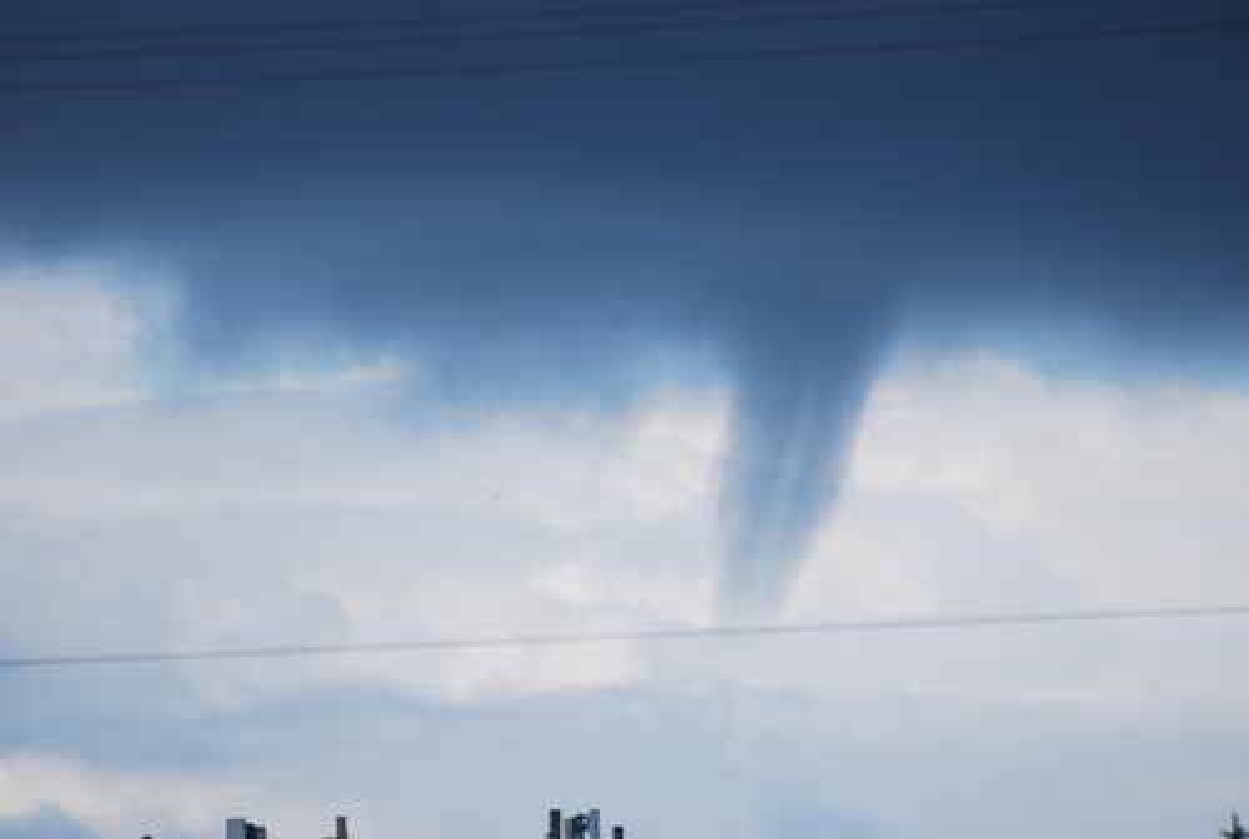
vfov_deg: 3.1
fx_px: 15650
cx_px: 624
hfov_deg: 4.6
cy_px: 420
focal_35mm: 450
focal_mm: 300
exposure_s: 1/320
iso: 100
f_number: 5.6
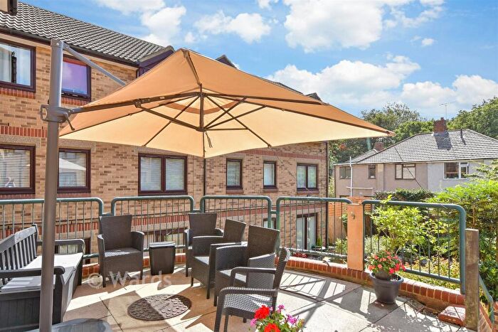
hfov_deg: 100.4
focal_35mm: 15
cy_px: 166
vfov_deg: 77.4
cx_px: 249
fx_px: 208
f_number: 8
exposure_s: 1/160
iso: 160
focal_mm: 10
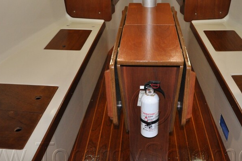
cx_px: 151
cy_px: 44
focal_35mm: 45
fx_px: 302
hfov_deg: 43.3
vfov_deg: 29.4
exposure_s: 1/60
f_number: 3.5
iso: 800
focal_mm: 18
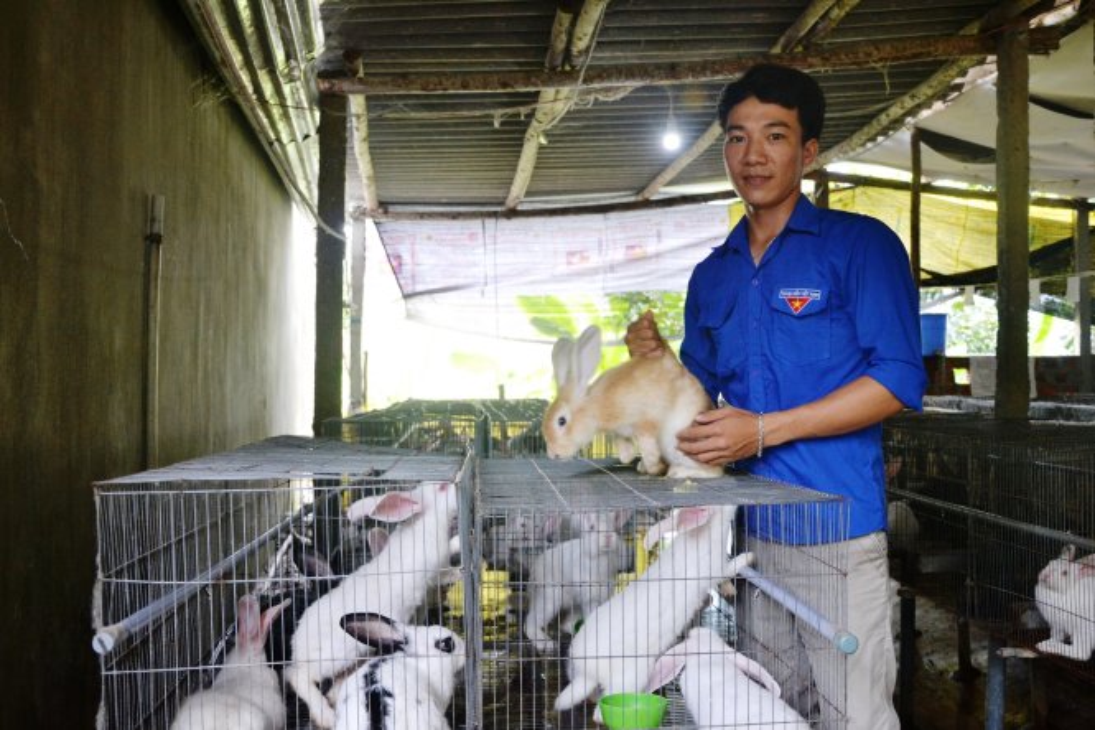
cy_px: 365
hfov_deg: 59.5
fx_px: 958
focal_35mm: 32
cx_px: 548
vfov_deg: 41.7
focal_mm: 21
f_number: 4.5
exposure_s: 1/80
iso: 800
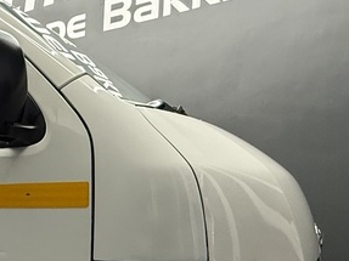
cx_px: -89
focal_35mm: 50
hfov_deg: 31.0
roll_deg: +1.4
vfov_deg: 26.9
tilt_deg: -6.6
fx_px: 504
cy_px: 282
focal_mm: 2.22
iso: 320
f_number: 2.2
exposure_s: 1/100
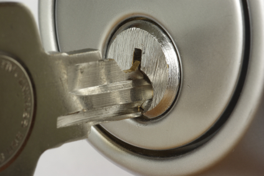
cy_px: 88
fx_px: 1155
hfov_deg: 13.0
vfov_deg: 8.7
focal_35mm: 158
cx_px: 132
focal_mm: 105
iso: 100
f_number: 22
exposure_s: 8
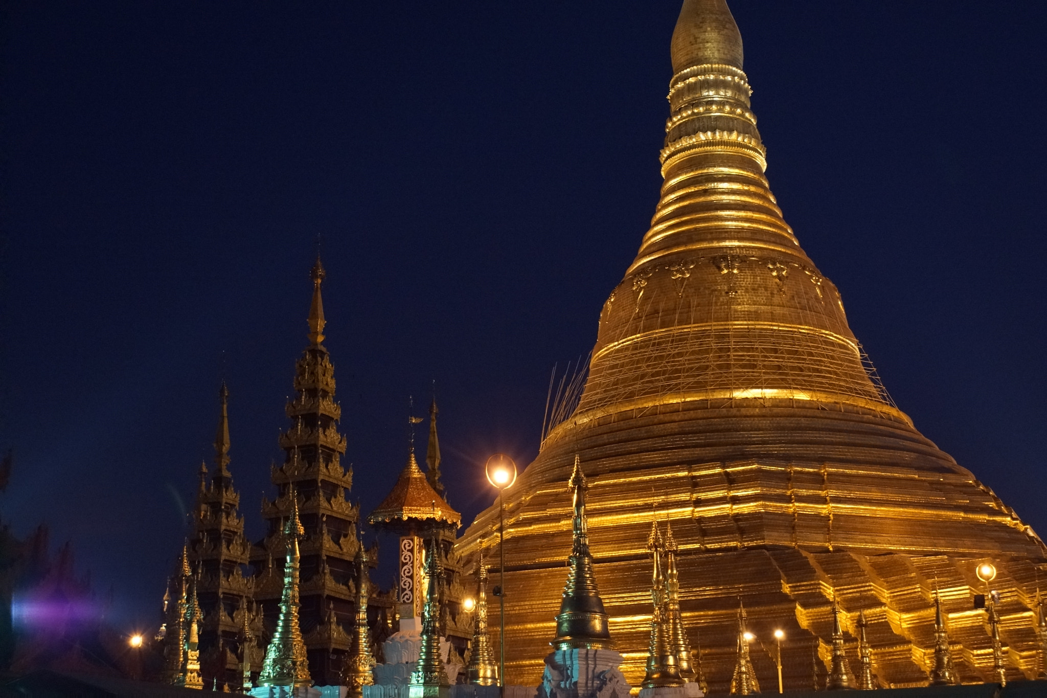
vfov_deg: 29.9
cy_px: 349
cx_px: 524
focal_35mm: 45
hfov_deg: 43.6
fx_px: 1309
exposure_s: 1/60
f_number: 5
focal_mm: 30
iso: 4000
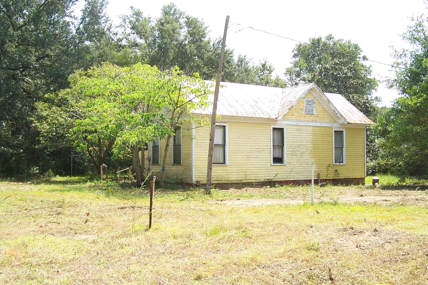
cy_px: 150
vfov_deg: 31.9
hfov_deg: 46.4
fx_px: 499
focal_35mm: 42
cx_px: 216
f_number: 2.8
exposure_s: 1/320
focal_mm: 6.7
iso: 80
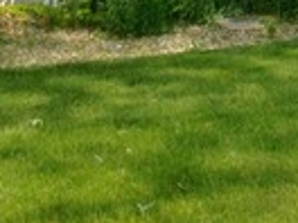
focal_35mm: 160
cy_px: -167
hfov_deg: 11.9
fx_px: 1377
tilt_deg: +1.8
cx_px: 411
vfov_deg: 8.9
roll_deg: +1.0
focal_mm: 4.12
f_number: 2.4
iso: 50
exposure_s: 1/1063
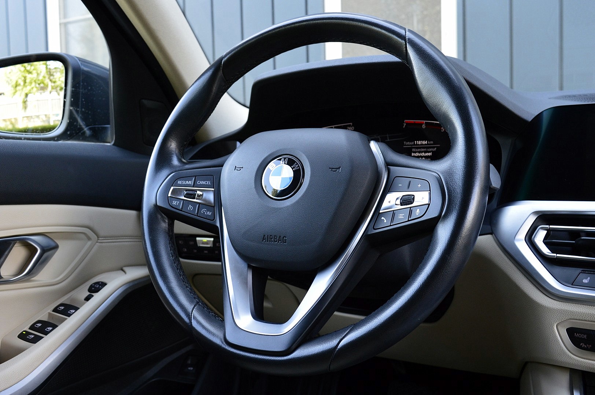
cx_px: 298
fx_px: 570
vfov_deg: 38.3
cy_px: 198
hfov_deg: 55.1
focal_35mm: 34
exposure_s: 1/60
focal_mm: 23
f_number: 7.1
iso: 800
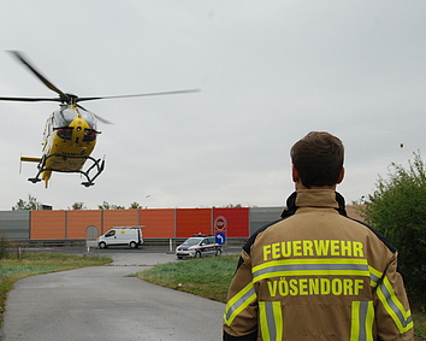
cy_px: 181
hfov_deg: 32.0
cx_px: 159
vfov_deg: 25.9
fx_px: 739
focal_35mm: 59
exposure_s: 1/500
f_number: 11
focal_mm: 31
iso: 800
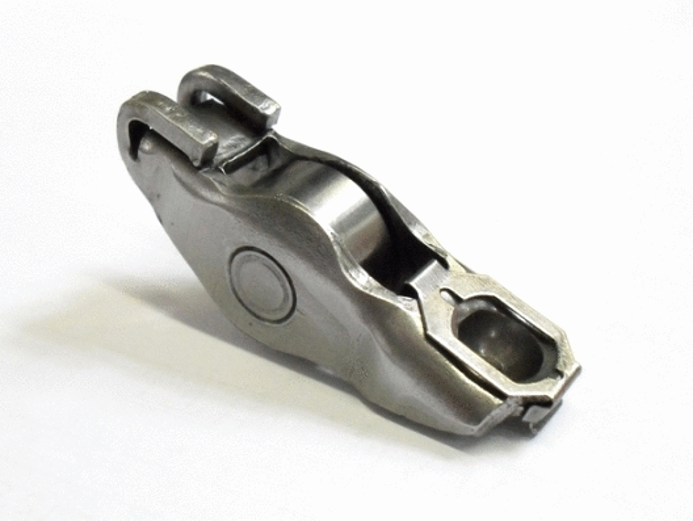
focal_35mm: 35
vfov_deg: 40.8
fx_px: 701
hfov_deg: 52.6
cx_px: 346
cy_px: 260
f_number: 3.2
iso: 400
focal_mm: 6.3
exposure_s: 1/45
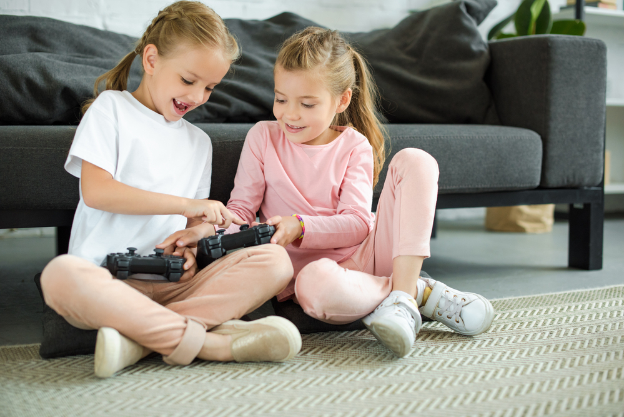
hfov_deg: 39.6
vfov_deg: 27.0
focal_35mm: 50
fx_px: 867
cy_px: 208
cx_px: 312
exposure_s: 1/320
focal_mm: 50
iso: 800
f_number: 2.5
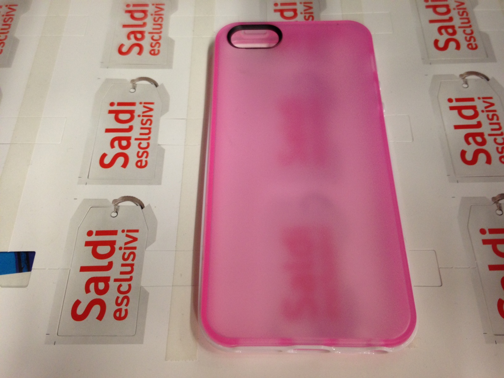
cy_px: 189
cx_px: 252
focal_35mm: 33
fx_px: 480
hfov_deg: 55.4
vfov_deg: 42.9
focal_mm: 4.12
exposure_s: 1/20
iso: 125
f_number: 2.4
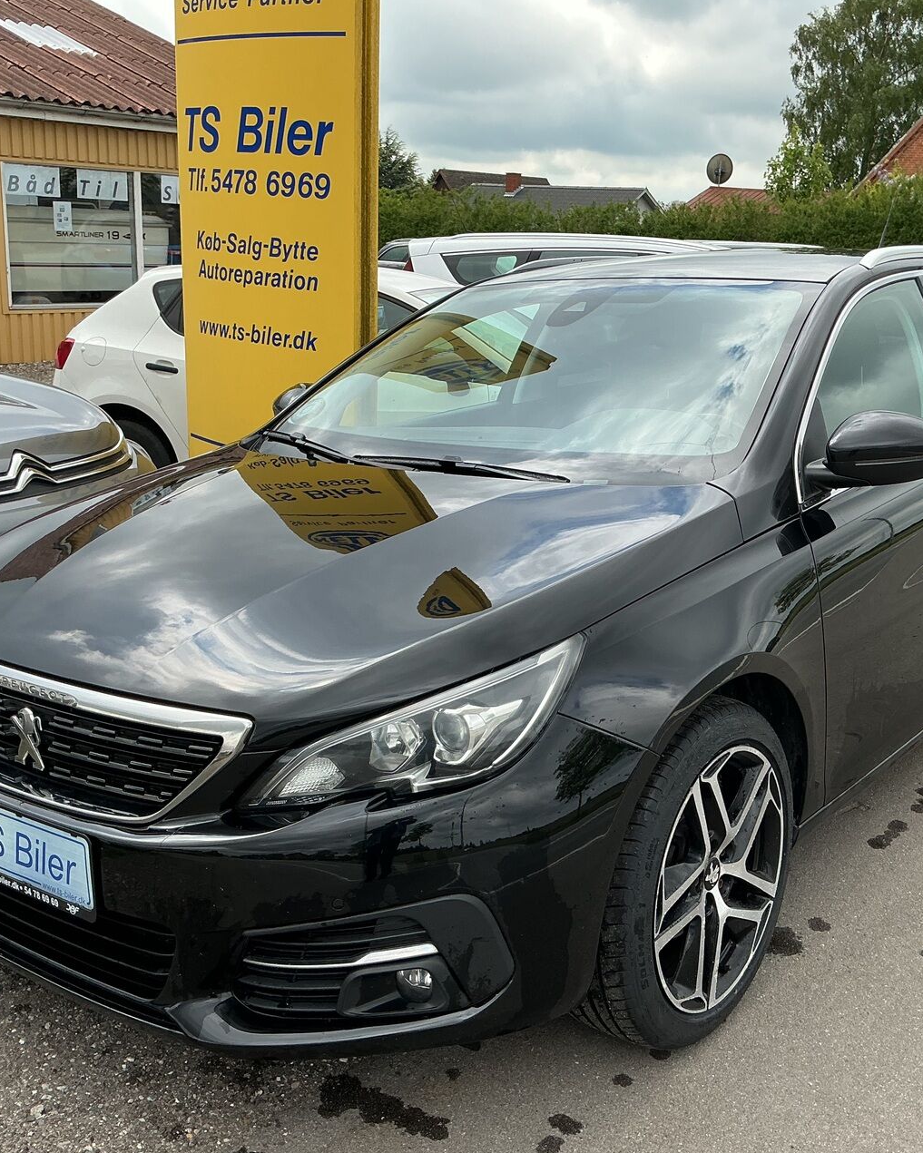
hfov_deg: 39.0
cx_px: 560
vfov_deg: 47.9
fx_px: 1297
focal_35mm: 38
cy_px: 578
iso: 25
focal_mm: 3
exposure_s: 1/912
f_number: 1.8
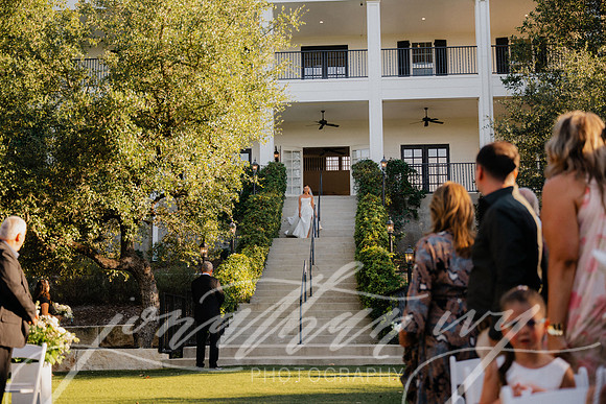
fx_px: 892
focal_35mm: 53
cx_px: 303
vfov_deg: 25.5
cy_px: 202
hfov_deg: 37.5
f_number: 2.8
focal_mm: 53
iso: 200
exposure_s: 1/1000
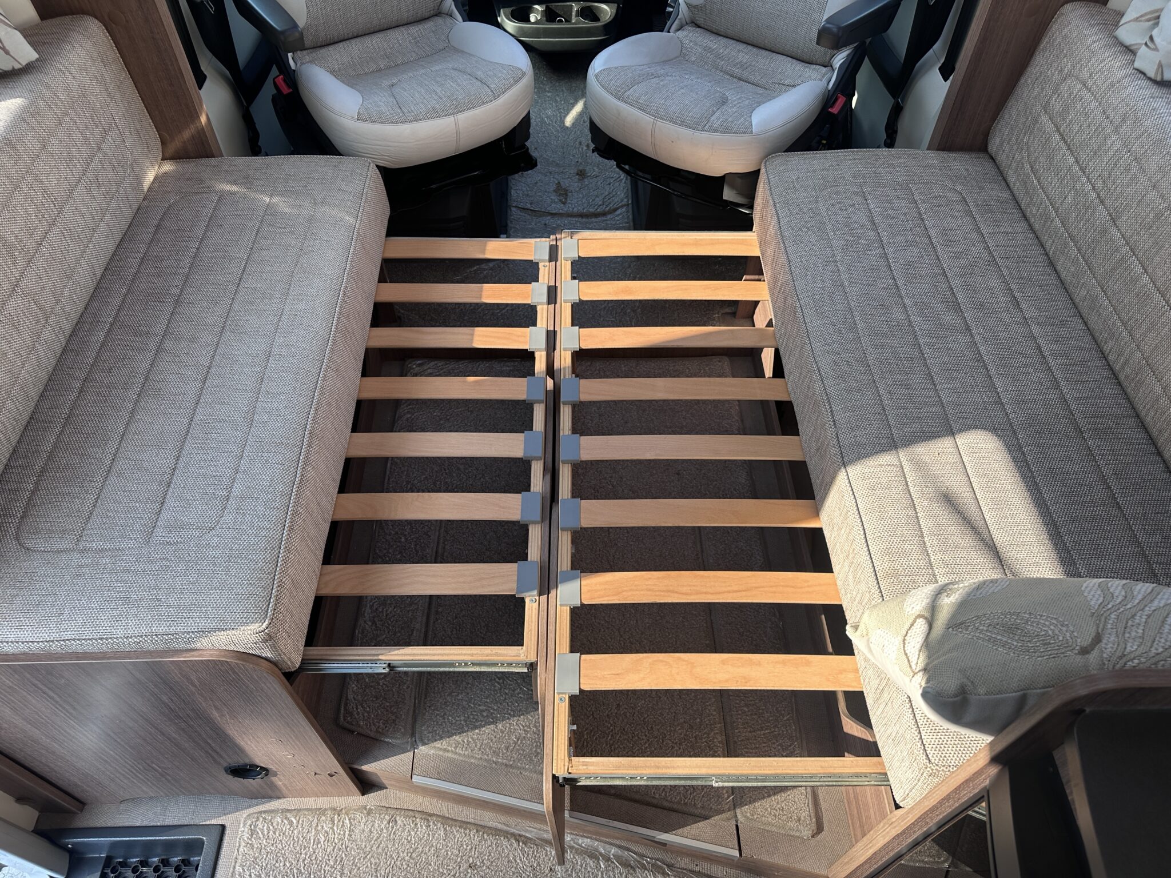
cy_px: 439
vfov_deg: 56.8
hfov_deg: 71.6
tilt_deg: -53.4
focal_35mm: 24
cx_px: 586
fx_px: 812
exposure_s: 1/577
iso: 80
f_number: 1.78
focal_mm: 6.86
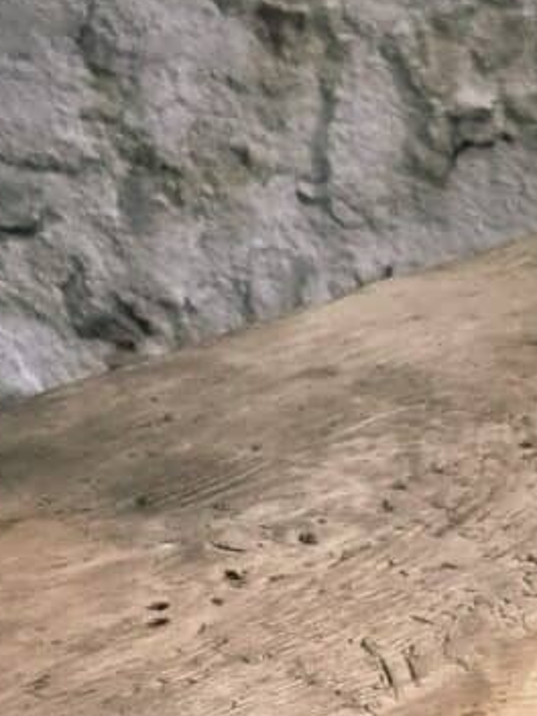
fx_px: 2772
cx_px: 197
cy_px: 704
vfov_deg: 14.5
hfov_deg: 11.1
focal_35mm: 134
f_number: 1.8
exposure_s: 1/100
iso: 2500
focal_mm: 5.4
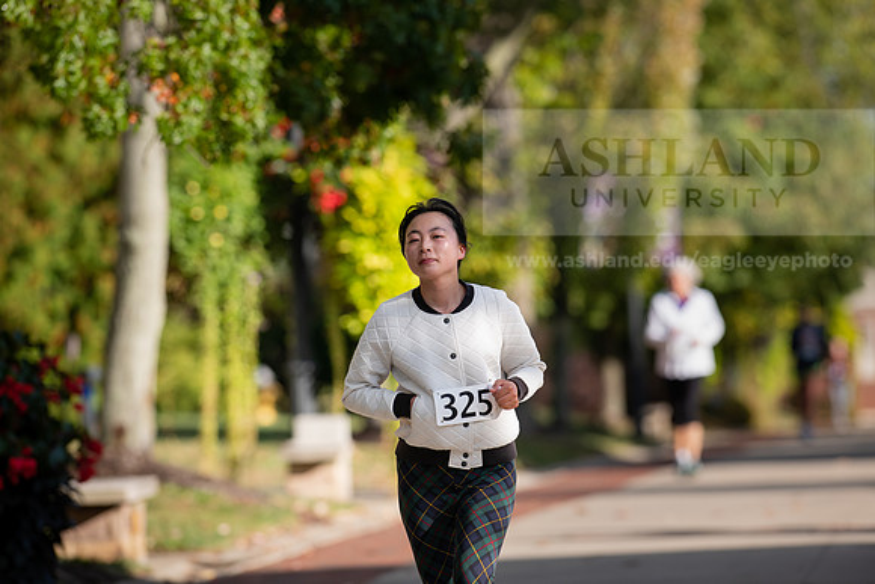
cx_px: 438
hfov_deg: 6.9
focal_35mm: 300
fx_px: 7293
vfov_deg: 4.6
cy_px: 292
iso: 200
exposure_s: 1/800
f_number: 5
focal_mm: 300
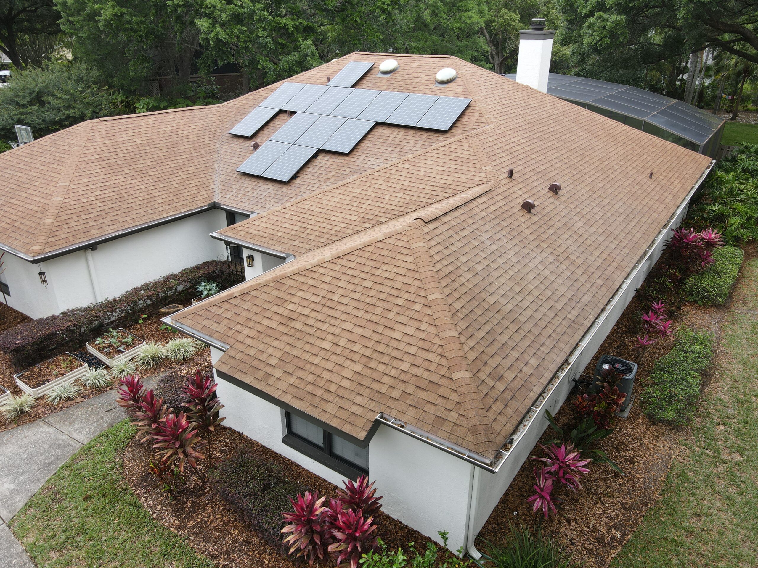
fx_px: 526
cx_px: 379
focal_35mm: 24
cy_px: 284
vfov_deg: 56.8
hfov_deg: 71.6
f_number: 2.8
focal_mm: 4.5
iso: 100
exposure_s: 1/120
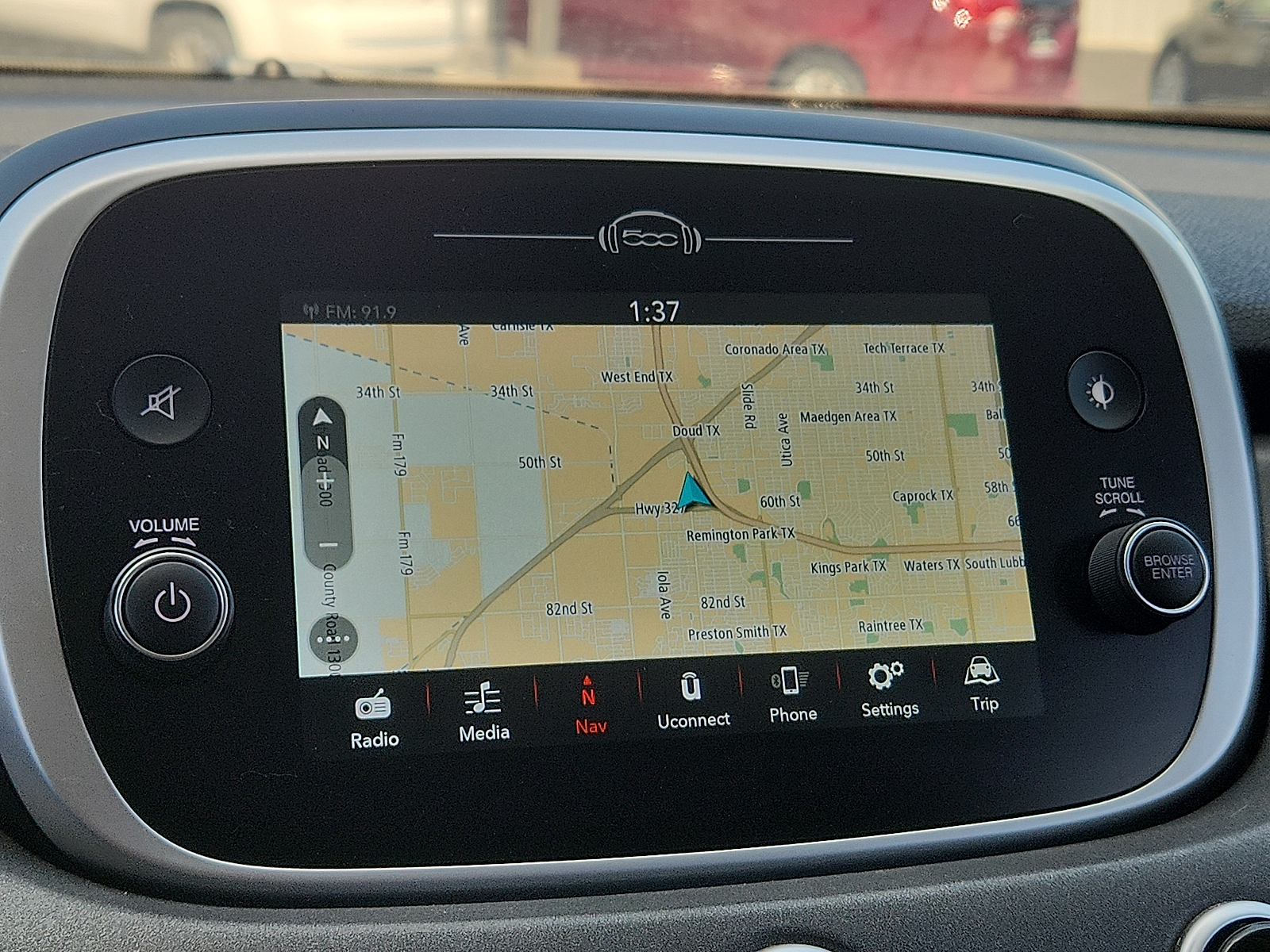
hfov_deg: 73.9
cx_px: 635
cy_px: 476
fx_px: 844
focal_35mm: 23
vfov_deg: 58.9
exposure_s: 1/227
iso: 50
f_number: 1.8
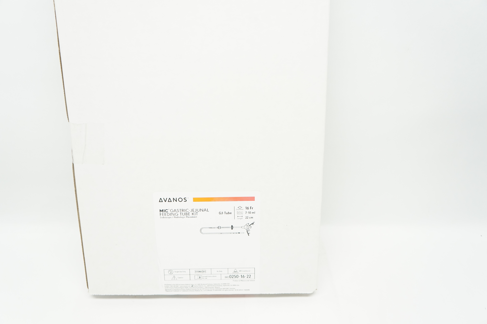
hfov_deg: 59.5
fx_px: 426
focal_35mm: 32
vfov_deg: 41.6
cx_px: 244
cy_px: 162
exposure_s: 1/125
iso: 800
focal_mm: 21
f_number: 5.6
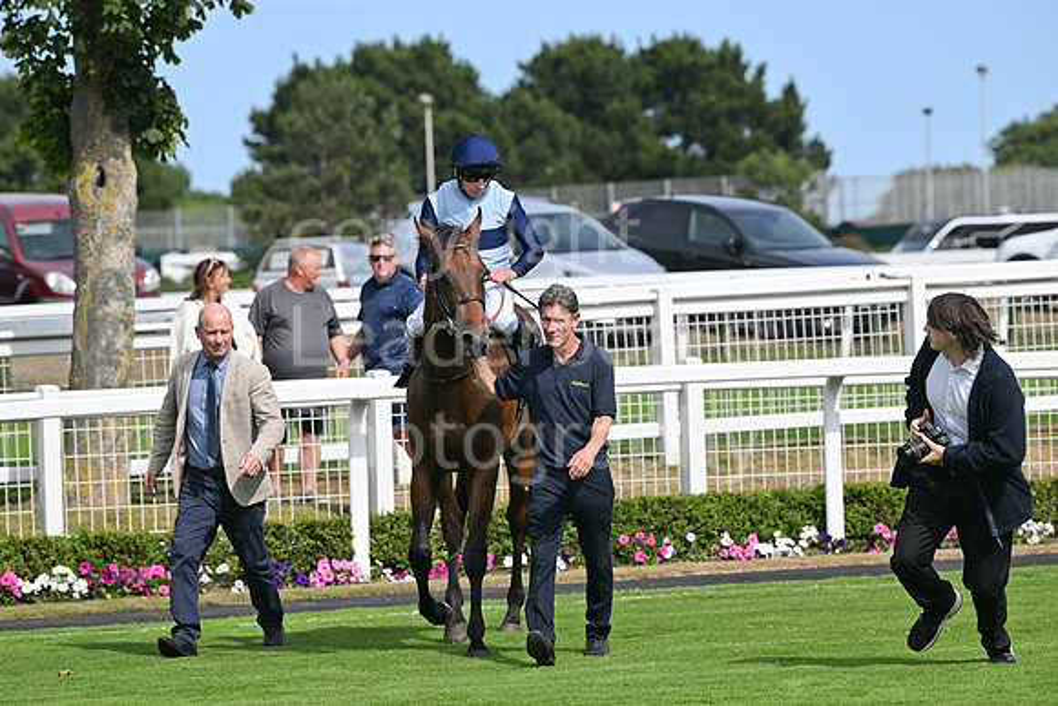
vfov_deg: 6.9
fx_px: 5879
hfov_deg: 10.3
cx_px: 529
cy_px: 353
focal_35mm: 200
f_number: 5.6
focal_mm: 200
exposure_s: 1/2500
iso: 400
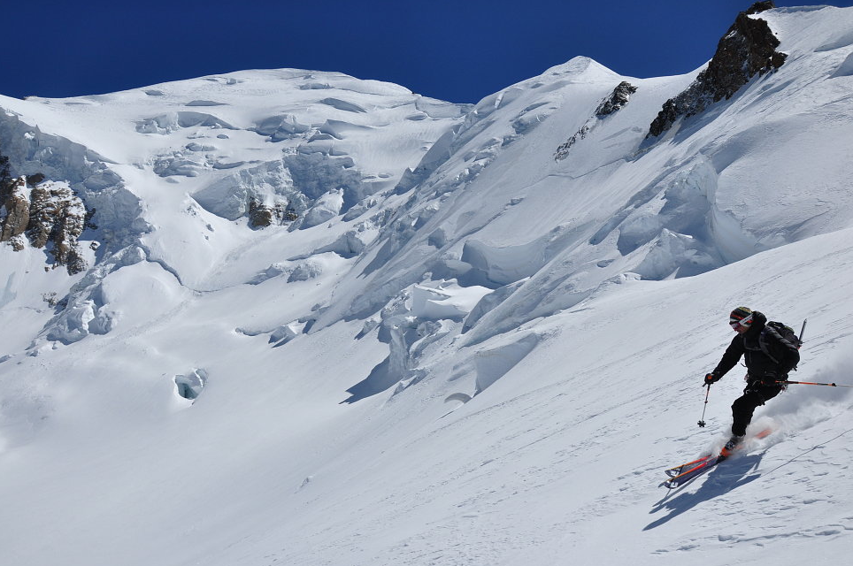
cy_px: 292
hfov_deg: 65.5
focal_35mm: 28
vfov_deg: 46.3
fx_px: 663
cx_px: 439
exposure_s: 1/1000
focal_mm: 18
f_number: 13
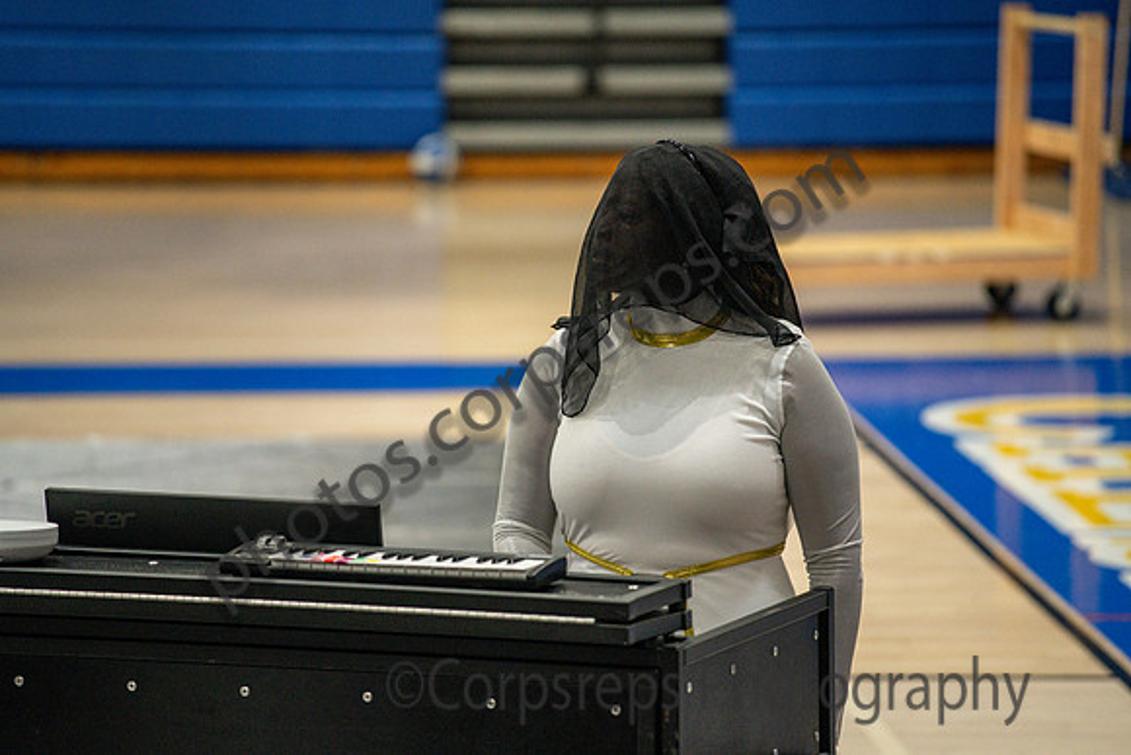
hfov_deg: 10.3
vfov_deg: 6.9
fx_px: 6285
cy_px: 378
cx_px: 566
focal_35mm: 200
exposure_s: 1/500
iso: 4000
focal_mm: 200
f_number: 4
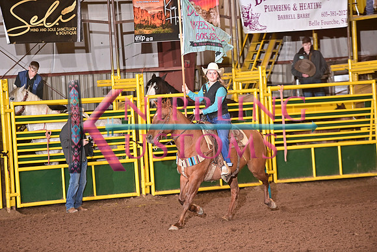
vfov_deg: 7.4
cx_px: 188
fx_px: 1938
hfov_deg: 11.1
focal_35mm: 185
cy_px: 126
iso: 1600
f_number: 3.2
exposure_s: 1/250
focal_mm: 185
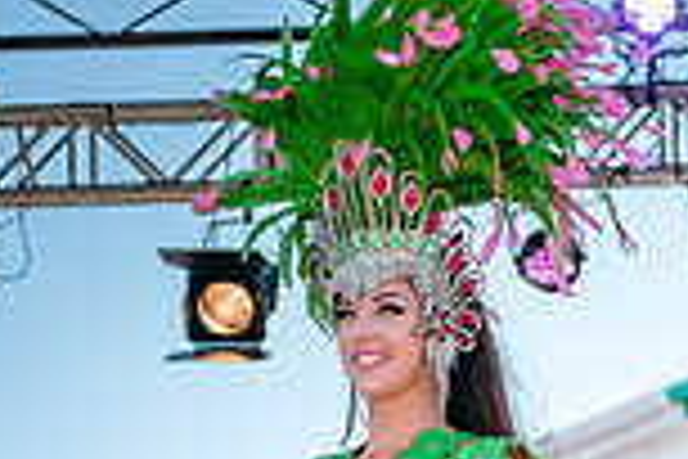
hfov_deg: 7.1
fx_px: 5446
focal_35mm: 285
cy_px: 614
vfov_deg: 4.8
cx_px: 1066
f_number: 3.6
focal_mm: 50
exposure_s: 1/1250
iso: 200
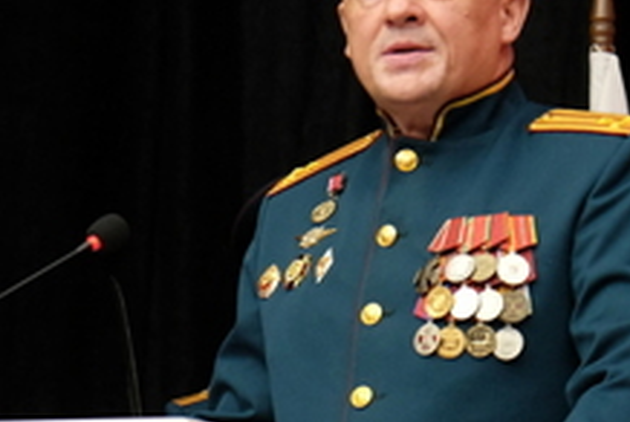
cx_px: 251
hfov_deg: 7.2
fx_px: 4994
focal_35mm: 285
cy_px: 451
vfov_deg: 4.8
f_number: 4
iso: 1250
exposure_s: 1/52
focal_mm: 55
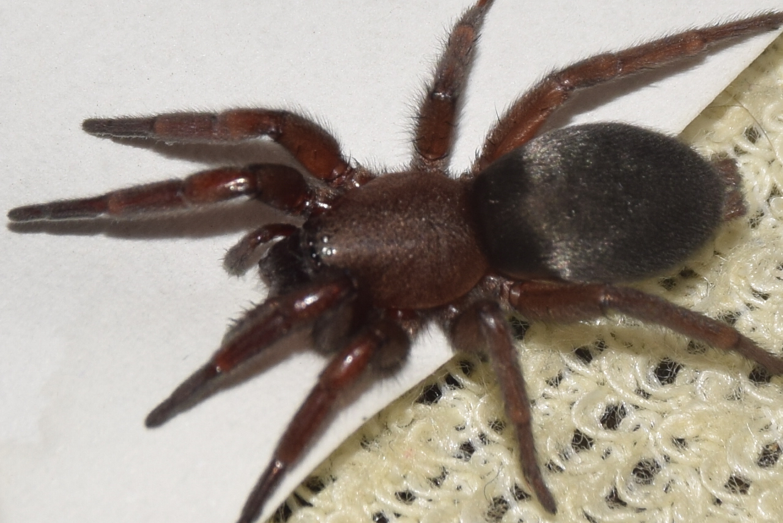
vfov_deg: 6.6
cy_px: 262
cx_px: 392
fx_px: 4572
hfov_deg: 9.8
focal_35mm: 210
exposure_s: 1/160
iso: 100
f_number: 13
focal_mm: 140
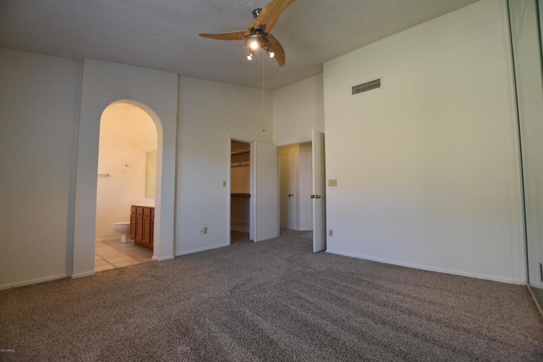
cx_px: 272
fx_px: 226
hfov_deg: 100.4
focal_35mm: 15
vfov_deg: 77.3
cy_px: 181
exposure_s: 1/80
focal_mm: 10
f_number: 4.5
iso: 400
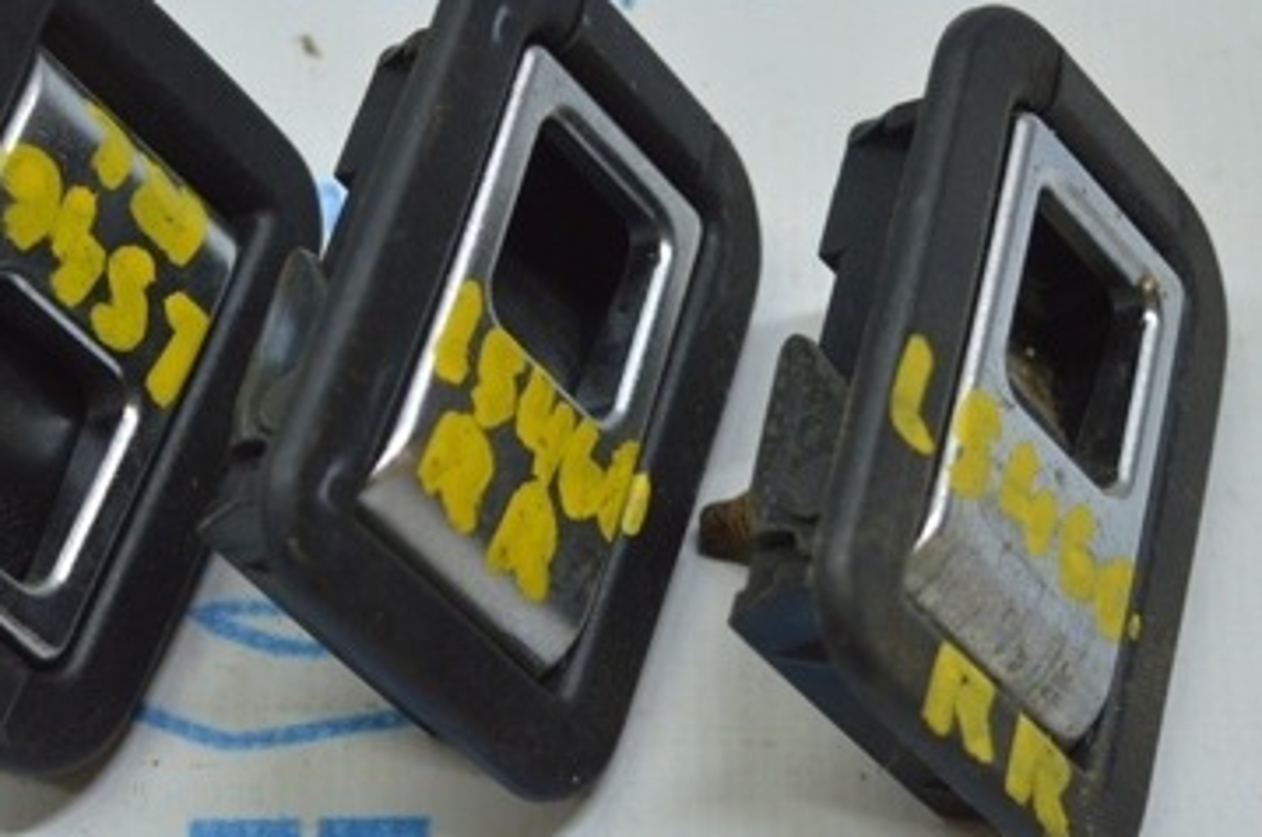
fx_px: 3744
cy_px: 515
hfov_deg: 19.0
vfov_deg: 12.7
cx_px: 271
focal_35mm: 107
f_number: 4.8
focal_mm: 40
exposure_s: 1/60
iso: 400
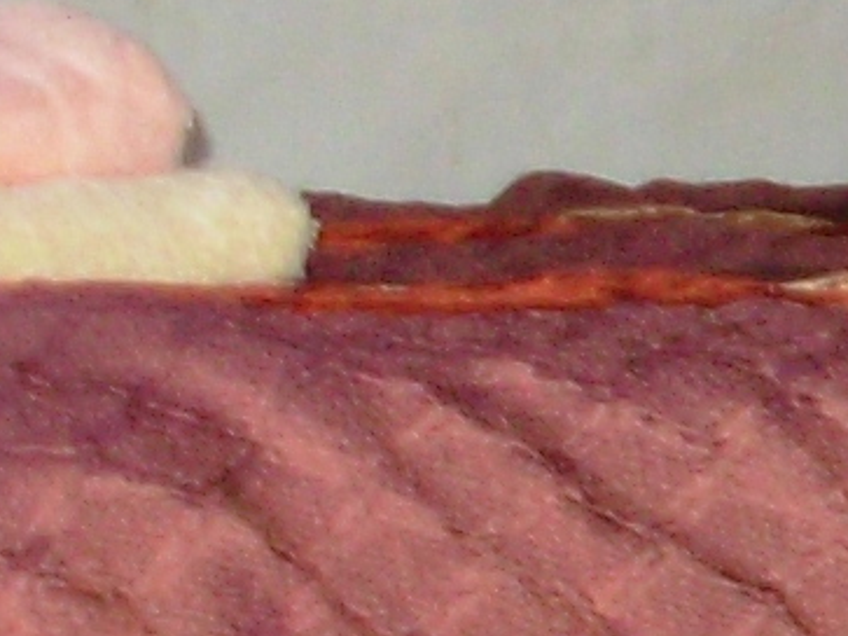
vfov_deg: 5.0
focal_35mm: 295
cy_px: 37
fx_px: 7224
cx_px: 2021
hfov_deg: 6.4
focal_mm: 6.3
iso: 75
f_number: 2.9
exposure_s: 1/47.9
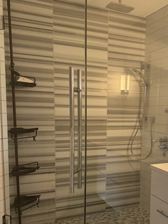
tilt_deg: -8.0
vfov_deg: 47.3
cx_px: 123
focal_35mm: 39
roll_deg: -0.2
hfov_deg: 36.0
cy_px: 145
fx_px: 253
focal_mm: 6.76
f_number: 1.78
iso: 160
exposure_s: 1/60
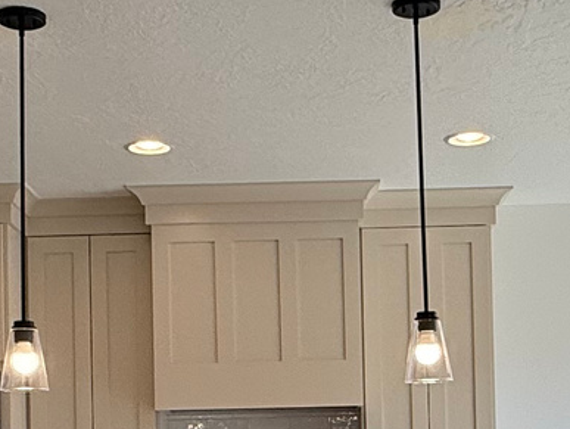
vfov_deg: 19.3
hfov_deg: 26.3
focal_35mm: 74
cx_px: 298
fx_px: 1220
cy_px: 435
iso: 64
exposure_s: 1/294
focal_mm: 2.22
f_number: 2.2
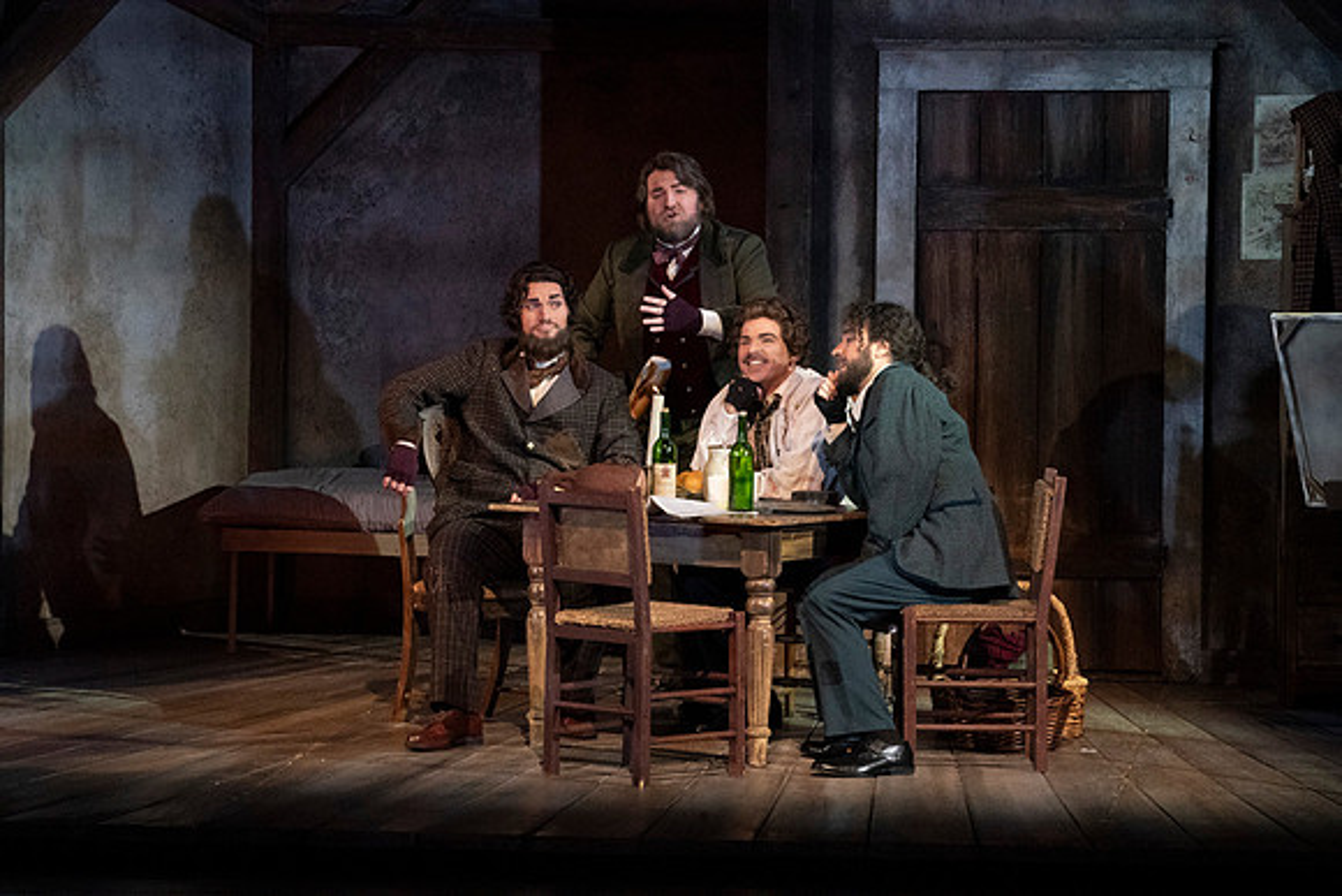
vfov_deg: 7.2
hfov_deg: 10.7
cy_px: 448
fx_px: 7159
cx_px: 671
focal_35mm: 192
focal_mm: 192
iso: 16000
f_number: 13
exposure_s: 1/320
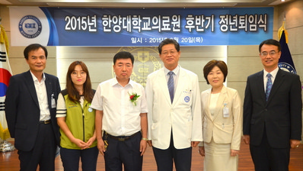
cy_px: 92
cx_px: 152
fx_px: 329
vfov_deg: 29.0
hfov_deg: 49.4
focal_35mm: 41
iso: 640
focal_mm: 26
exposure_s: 1/60
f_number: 4.2
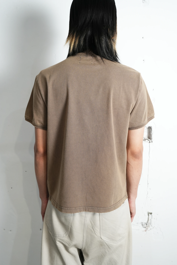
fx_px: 258
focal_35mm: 35
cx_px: 88
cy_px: 132
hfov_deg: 37.8
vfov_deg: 54.4
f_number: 4.5
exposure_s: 1/100
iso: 1250
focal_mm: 35
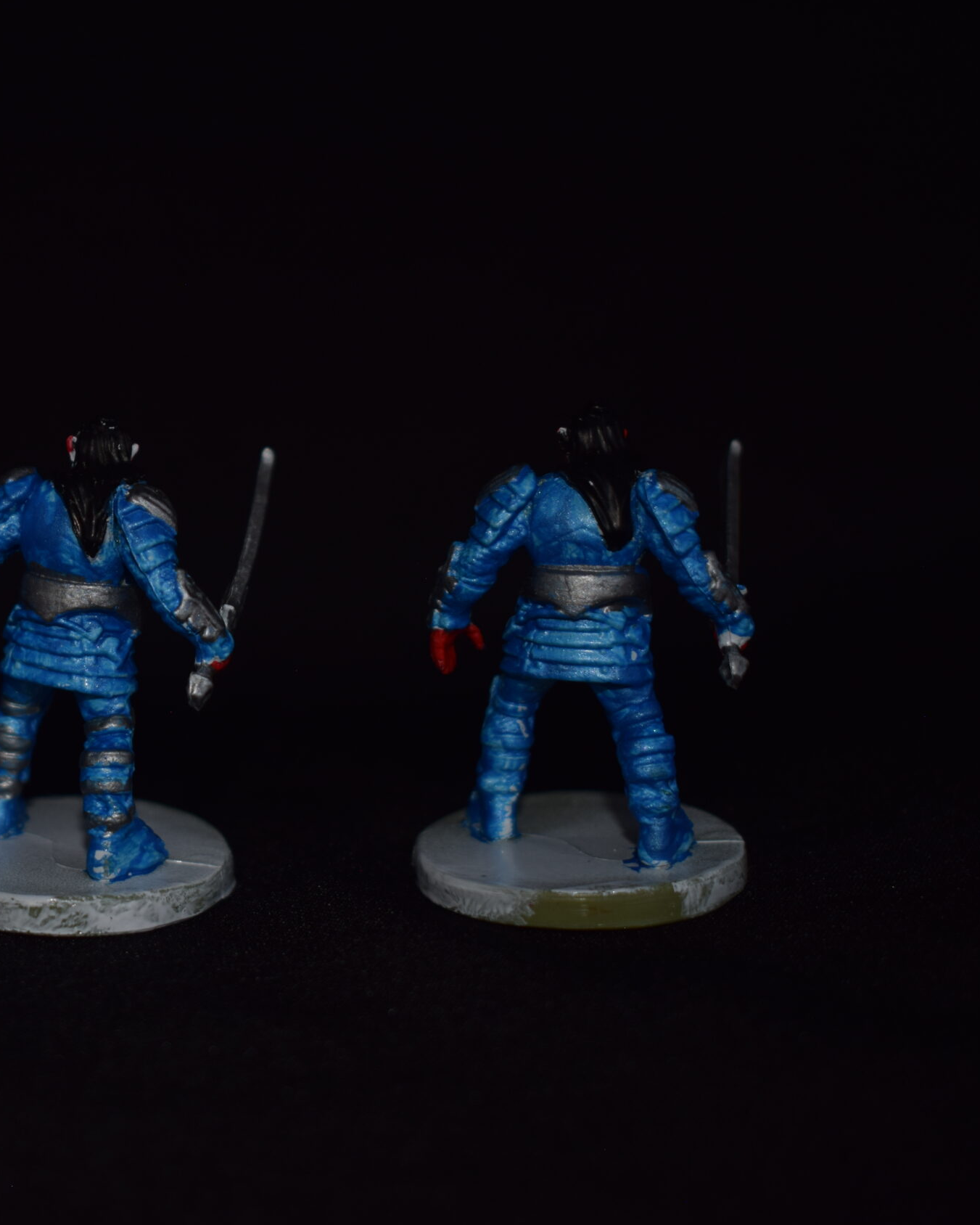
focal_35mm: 75
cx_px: 73
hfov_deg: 20.1
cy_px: 616
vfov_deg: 25.5
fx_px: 2708
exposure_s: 1/30
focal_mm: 35
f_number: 4.5
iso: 100
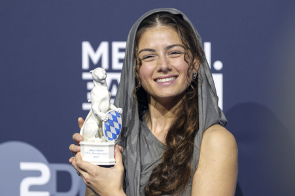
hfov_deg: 13.1
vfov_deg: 8.7
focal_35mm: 157
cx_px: 148
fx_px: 1286
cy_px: 98
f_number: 2.8
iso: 800
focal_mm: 157
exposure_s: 1/400
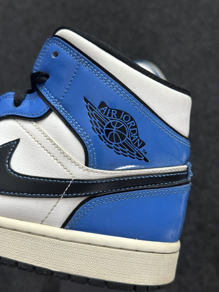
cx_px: 110
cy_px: 146
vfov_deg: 39.7
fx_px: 405
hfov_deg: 30.3
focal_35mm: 48
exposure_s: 1/50
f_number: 1.78
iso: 250
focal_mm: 6.86
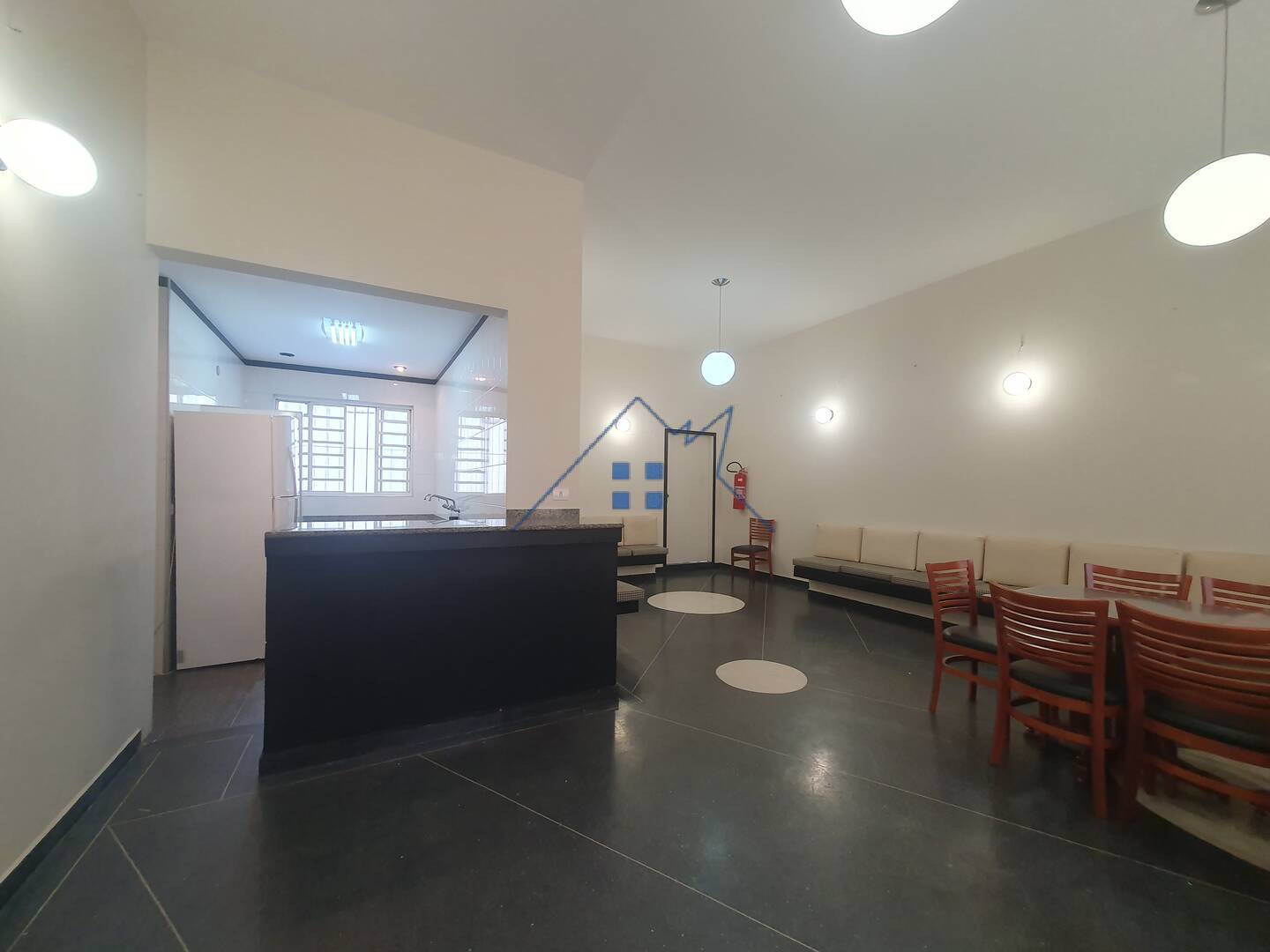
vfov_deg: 89.9
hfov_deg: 106.2
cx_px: 635
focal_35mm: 13
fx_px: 477
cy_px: 476
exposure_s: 1/60
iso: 200
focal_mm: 1.8
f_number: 2.2
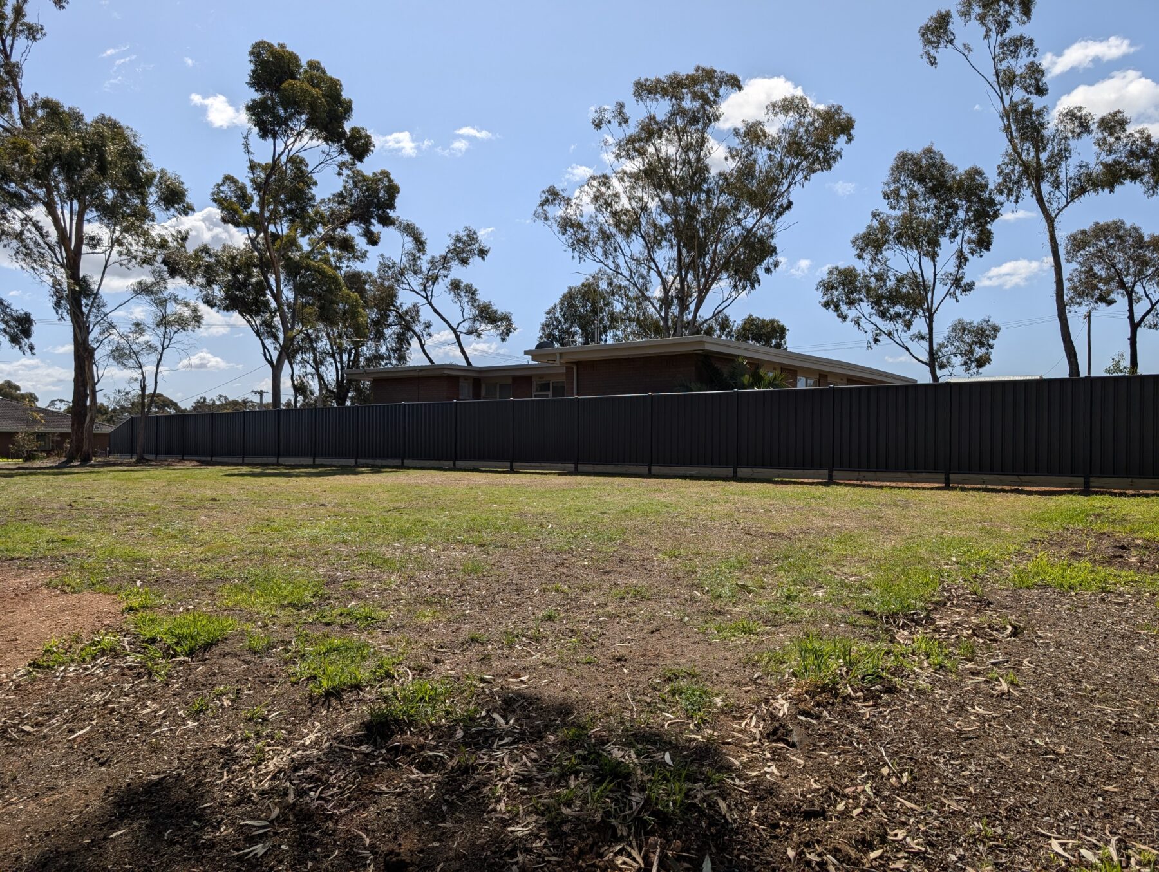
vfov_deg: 56.9
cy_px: 436
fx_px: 805
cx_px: 580
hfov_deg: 71.5
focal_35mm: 24
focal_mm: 6.9
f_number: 1.68
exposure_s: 1/13158
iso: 21
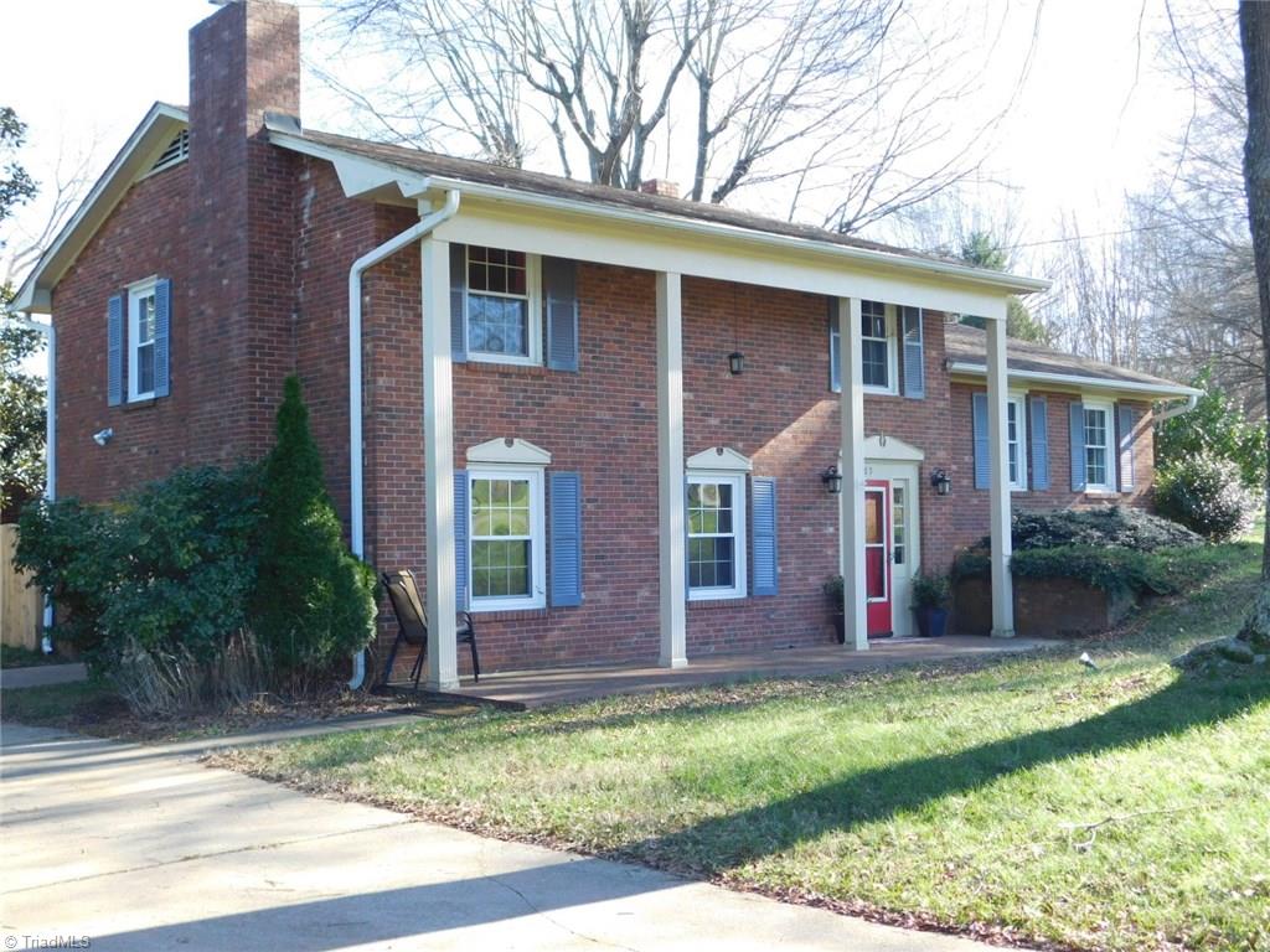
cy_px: 476
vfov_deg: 36.0
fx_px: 1468
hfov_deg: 46.8
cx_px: 635
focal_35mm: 40
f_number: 3.6
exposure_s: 1/125
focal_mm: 7.1
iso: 125
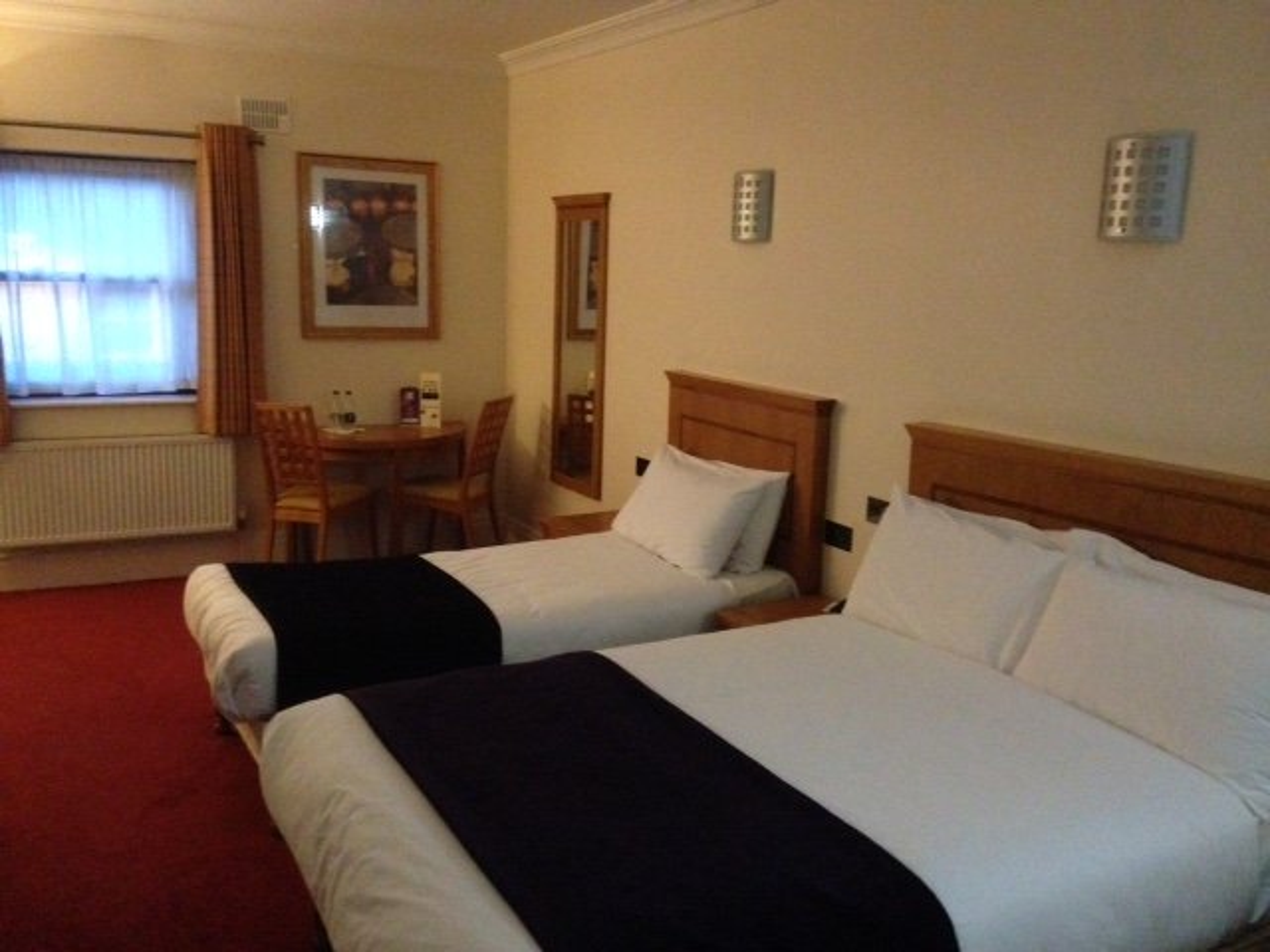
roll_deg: -1.9
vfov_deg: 42.9
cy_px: 476
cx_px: 635
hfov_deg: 55.4
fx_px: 1211
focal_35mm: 33
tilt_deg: -11.2
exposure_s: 1/15
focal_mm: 4.12
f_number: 2.4
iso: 800
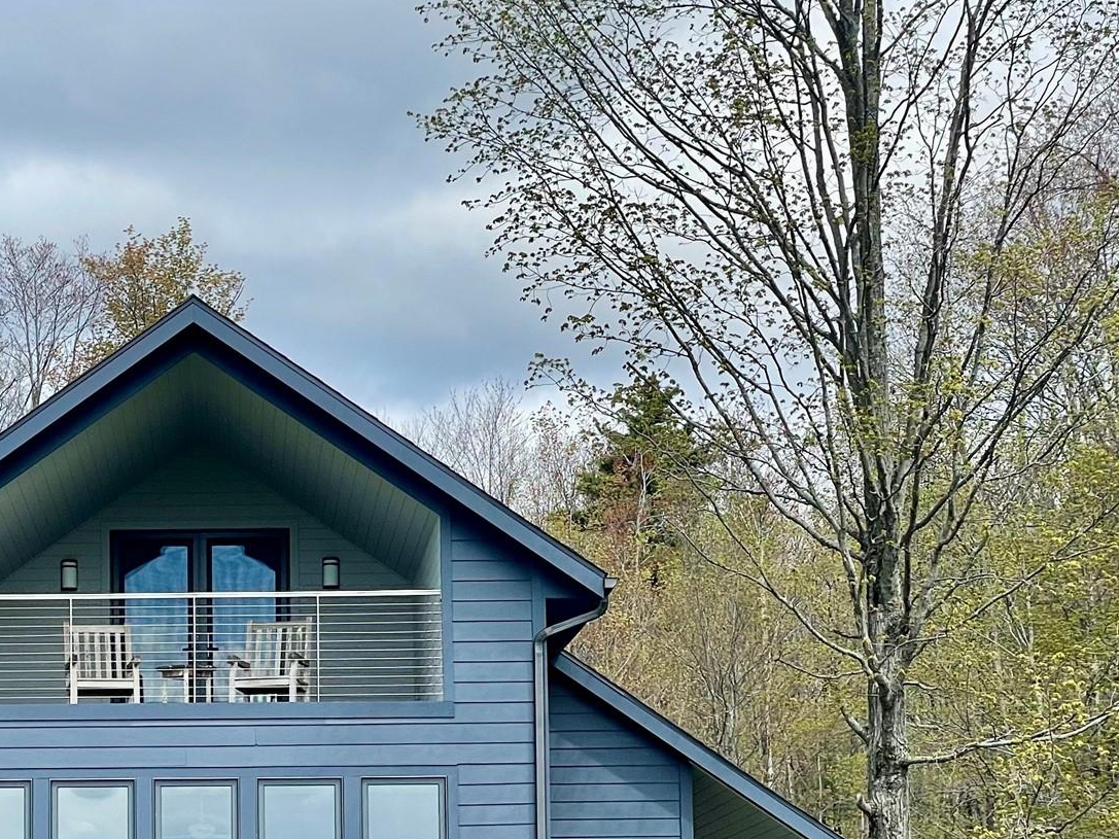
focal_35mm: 98
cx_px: 127
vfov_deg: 15.0
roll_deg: +0.7
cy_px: 714
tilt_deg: +7.1
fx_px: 3168
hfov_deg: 19.7
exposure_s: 1/1089
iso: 25
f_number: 2
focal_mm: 6
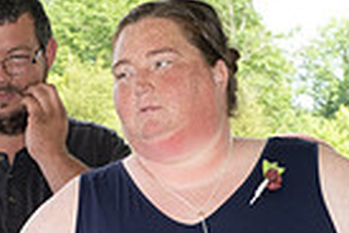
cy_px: 396
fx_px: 1832
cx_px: 71
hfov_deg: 10.8
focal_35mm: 189
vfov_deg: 7.1
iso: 640
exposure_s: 1/250
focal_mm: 30.2
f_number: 5.6
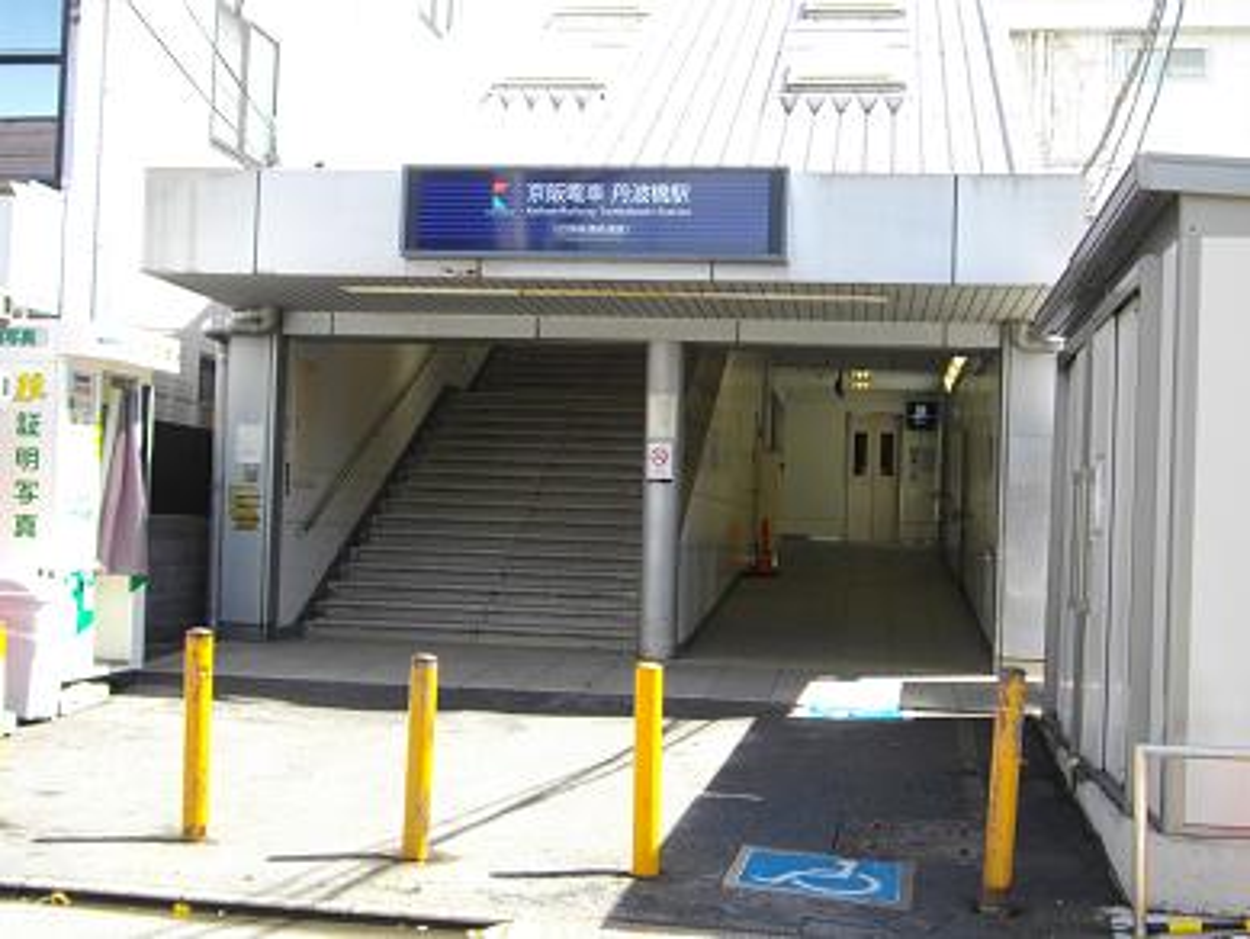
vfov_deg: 29.1
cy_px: 470
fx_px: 1806
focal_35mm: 50
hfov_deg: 38.2
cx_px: 625
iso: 100
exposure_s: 1/200
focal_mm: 8.8
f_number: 3.6
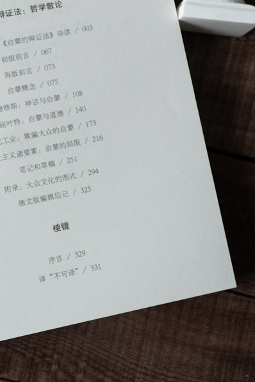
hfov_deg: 16.6
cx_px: 69
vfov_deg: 24.6
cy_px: 110
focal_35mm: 82
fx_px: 871
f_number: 4
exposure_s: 1/100
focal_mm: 29
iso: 250
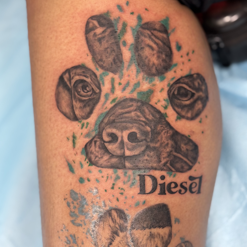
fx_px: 460
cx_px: 123
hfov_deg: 30.0
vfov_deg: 30.0
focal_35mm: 57
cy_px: 107
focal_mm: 6.76
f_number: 1.78
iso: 64
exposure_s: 1/60
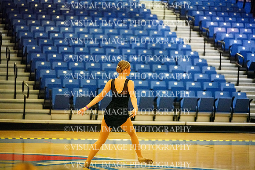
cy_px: 85
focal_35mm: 150
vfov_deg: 9.2
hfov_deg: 13.7
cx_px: 128
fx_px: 1063
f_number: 2.8
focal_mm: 150
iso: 25600
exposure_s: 1/1600
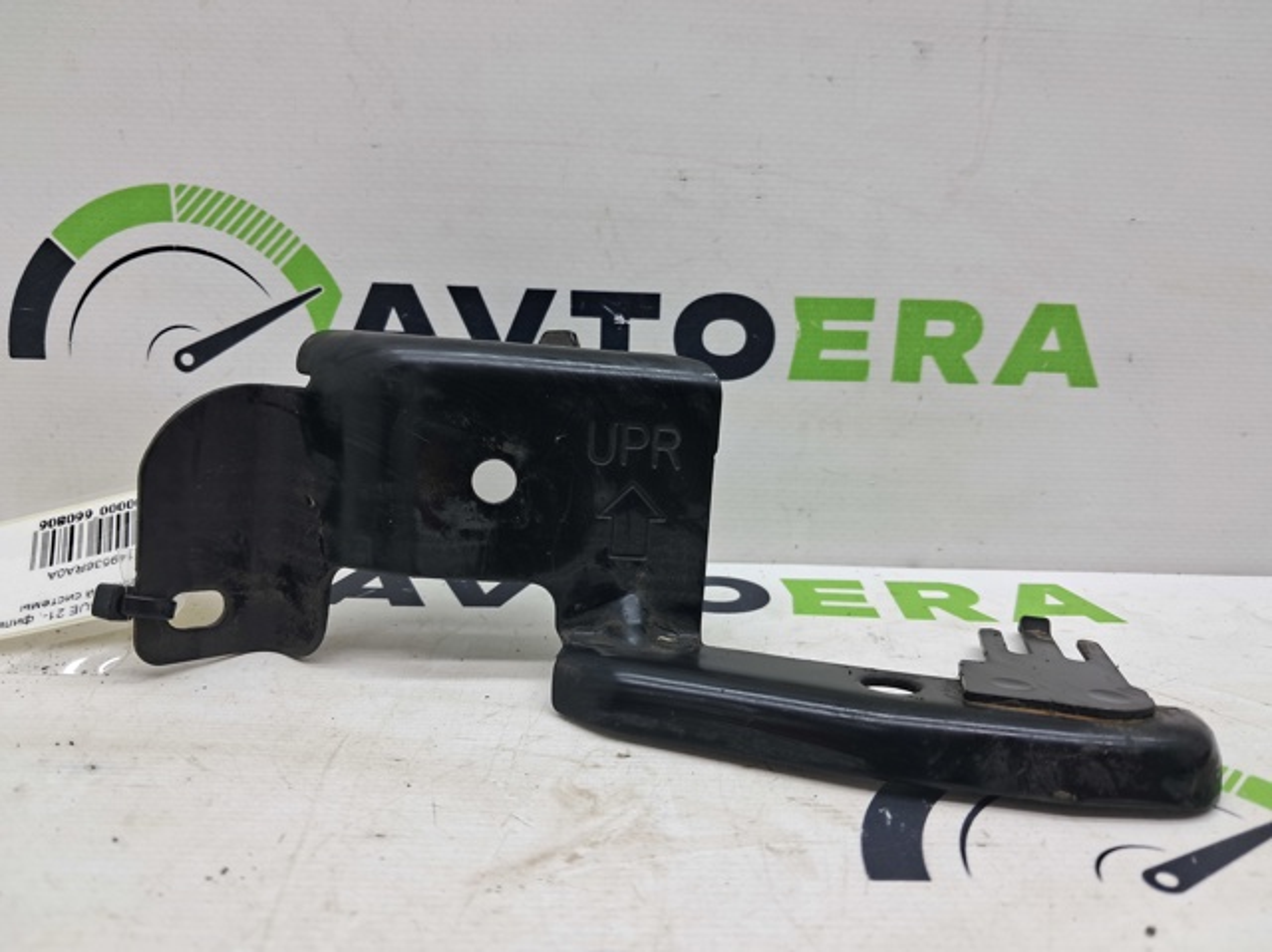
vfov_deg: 51.3
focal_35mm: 27
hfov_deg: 65.4
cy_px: 476
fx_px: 991
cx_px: 636
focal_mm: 4
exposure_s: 1/50
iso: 50
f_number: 1.8
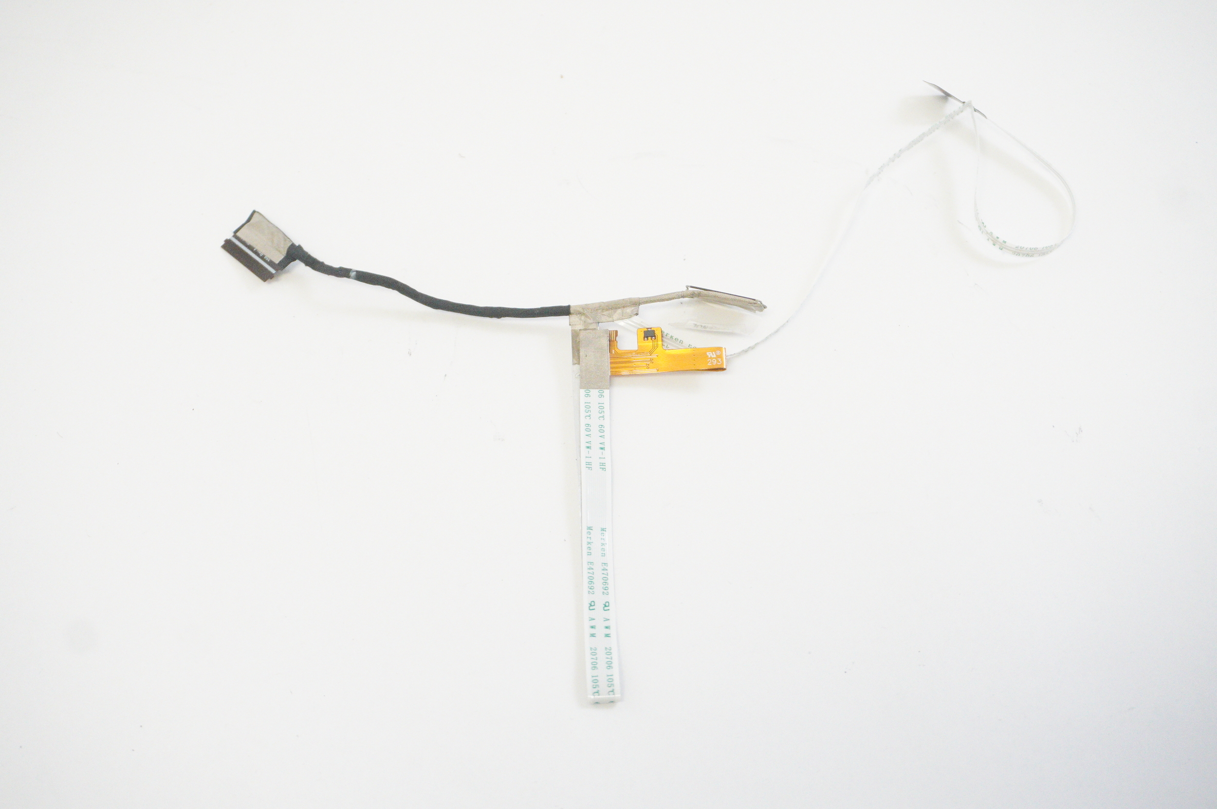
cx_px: 608
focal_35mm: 46
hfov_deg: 42.4
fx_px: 1570
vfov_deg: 28.9
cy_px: 404
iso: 6400
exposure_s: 1/250
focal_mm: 31
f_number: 5.6
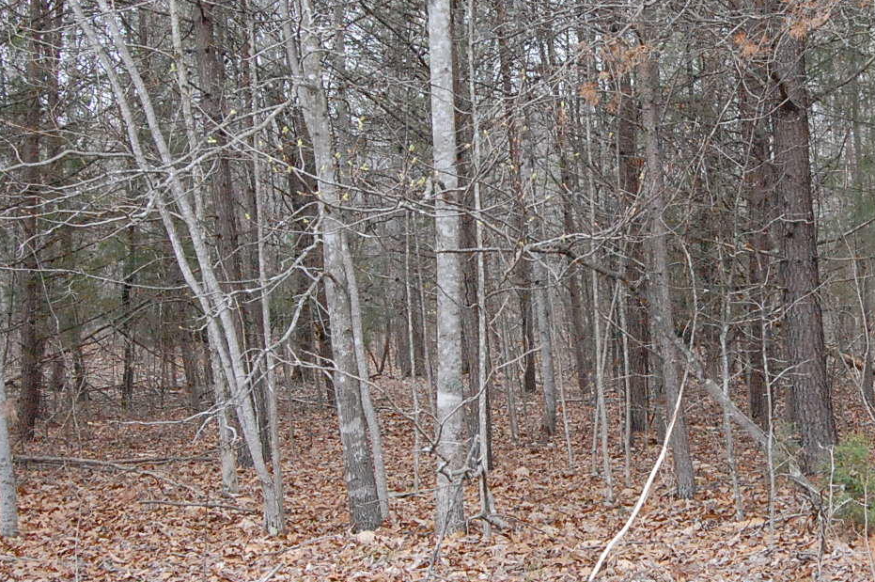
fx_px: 1530
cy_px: 291
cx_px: 659
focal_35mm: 63
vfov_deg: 21.5
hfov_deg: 31.3
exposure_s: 1/500
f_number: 11
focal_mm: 26
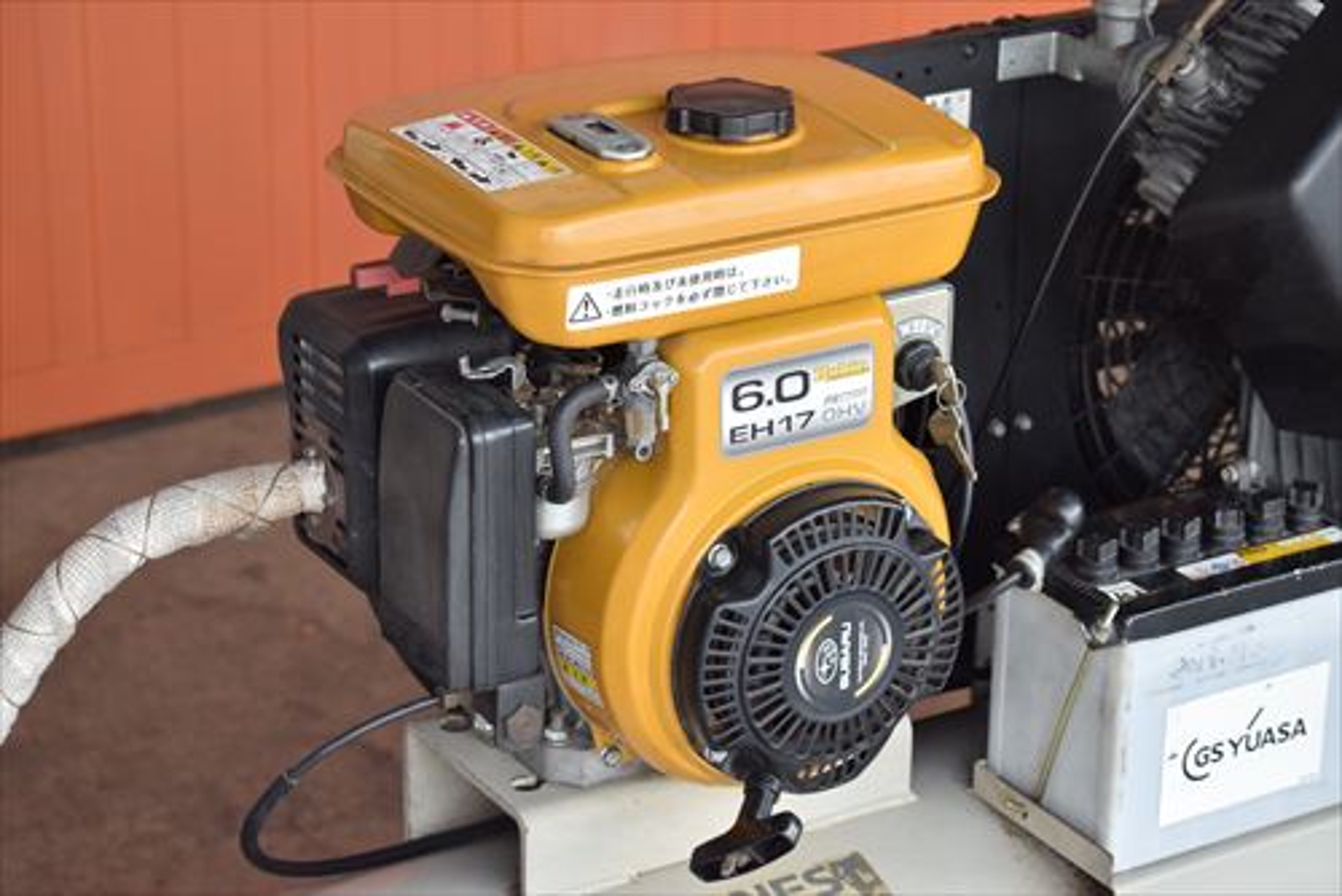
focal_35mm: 82
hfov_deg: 24.6
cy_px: 448
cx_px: 671
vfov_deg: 16.6
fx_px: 3077
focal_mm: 55
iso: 1250
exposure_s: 1/320
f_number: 6.3
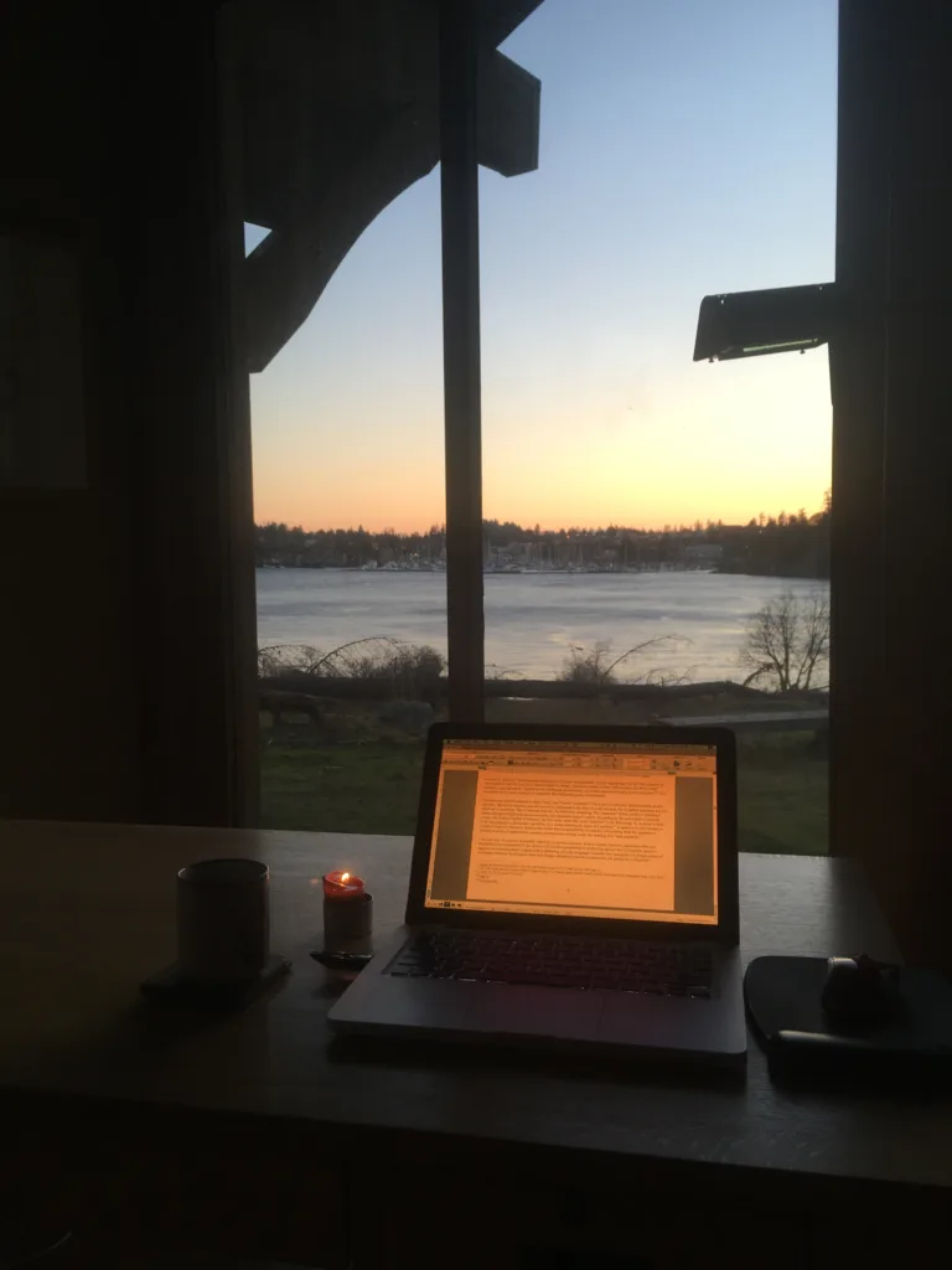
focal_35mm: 29
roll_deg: +0.5
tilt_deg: -4.9
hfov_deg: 48.2
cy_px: 635
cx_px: 476
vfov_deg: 61.7
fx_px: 1063
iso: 32
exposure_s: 1/30
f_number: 2.2
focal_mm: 4.15
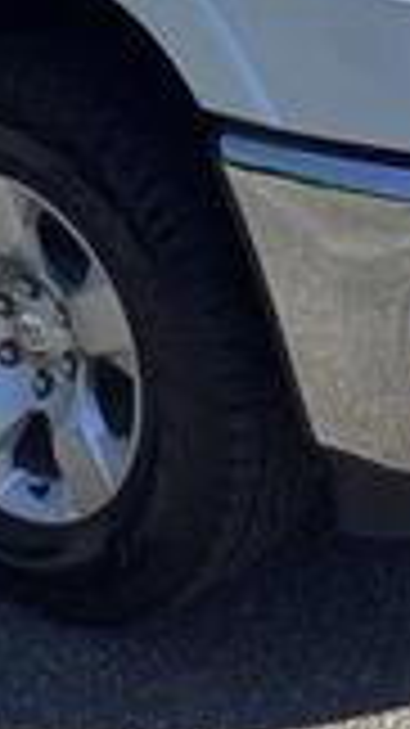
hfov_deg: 11.5
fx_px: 2031
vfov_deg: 19.8
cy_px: 14
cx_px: 176
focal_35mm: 105
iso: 25
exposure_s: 1/1181
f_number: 2.4
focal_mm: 3.3
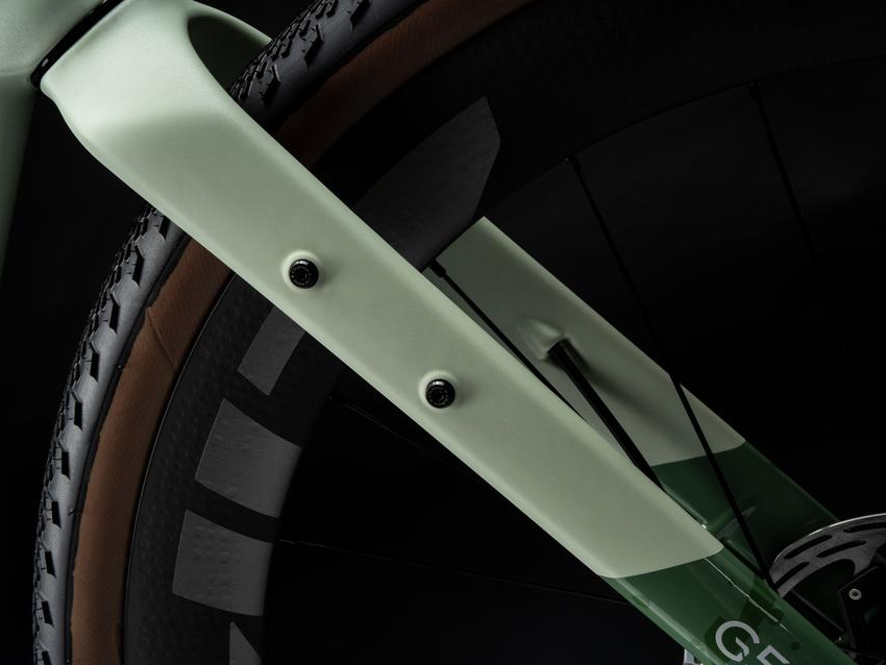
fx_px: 1946
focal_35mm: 76
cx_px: 458
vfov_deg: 19.4
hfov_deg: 25.7
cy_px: 332
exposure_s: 1/160
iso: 100
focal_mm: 70
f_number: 16
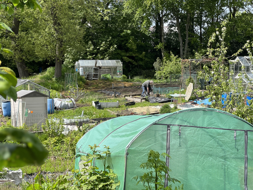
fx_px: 563
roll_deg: -0.4
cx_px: 126
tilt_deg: -1.1
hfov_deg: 25.3
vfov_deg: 19.1
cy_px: 95
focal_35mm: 77
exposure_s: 1/453
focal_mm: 9
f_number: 2.8
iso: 32
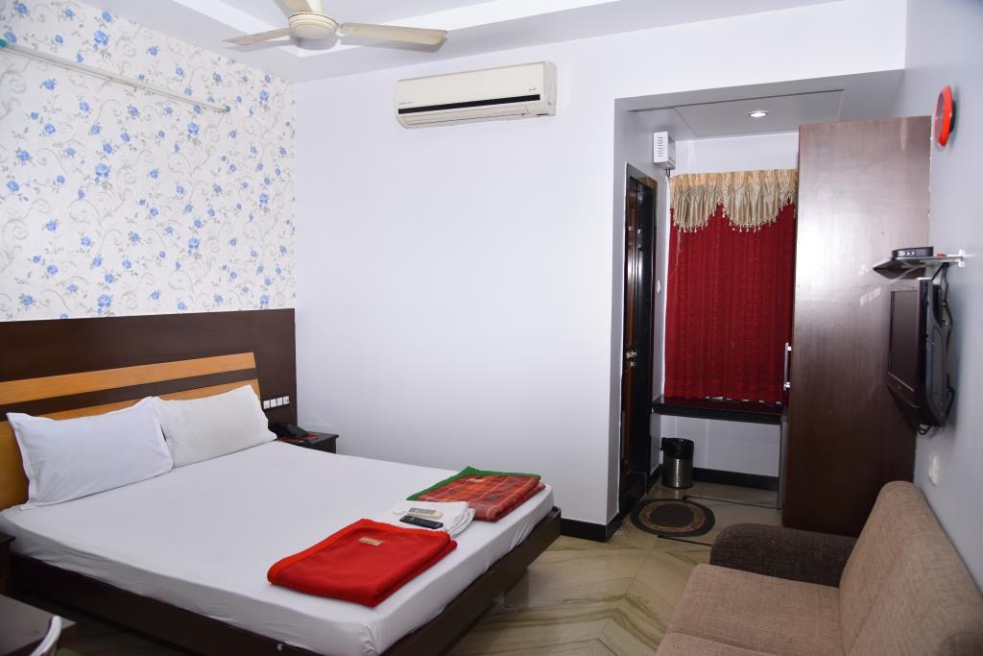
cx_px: 492
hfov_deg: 73.7
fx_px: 655
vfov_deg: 53.1
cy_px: 328
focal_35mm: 24
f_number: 5
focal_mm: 24
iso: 800
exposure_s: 1/100
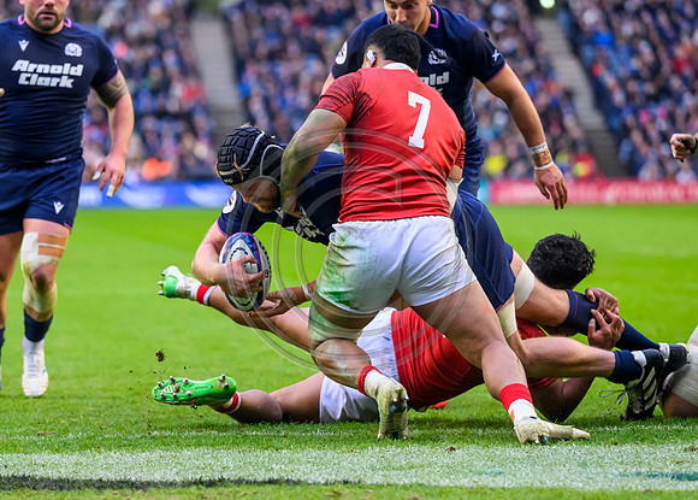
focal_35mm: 278
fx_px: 5517
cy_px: 331
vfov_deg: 5.2
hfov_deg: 7.2
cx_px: 323
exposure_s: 1/1250
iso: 4000
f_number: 4
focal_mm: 200
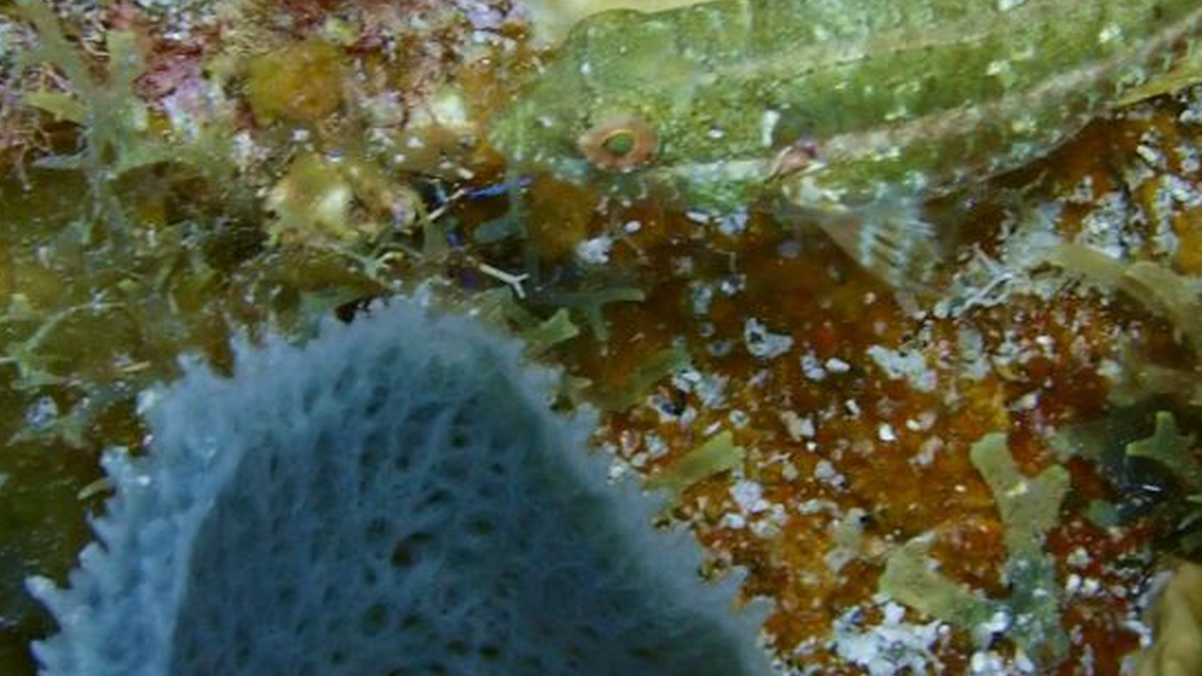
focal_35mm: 205
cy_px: 181
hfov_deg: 10.5
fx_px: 6534
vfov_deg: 5.9
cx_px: 694
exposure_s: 1/200
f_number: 6.3
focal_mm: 18
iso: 320
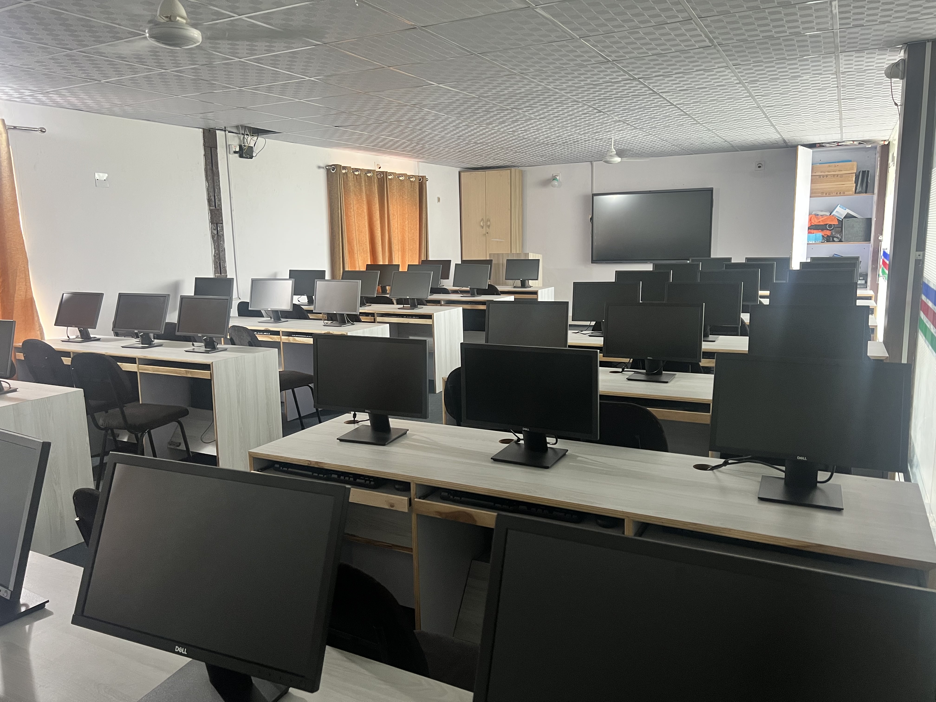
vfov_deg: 53.1
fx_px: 703
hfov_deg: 67.3
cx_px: 468
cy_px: 351
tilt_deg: -10.0
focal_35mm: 26
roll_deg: +1.2
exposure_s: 1/60
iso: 250
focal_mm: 5.7
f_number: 1.5
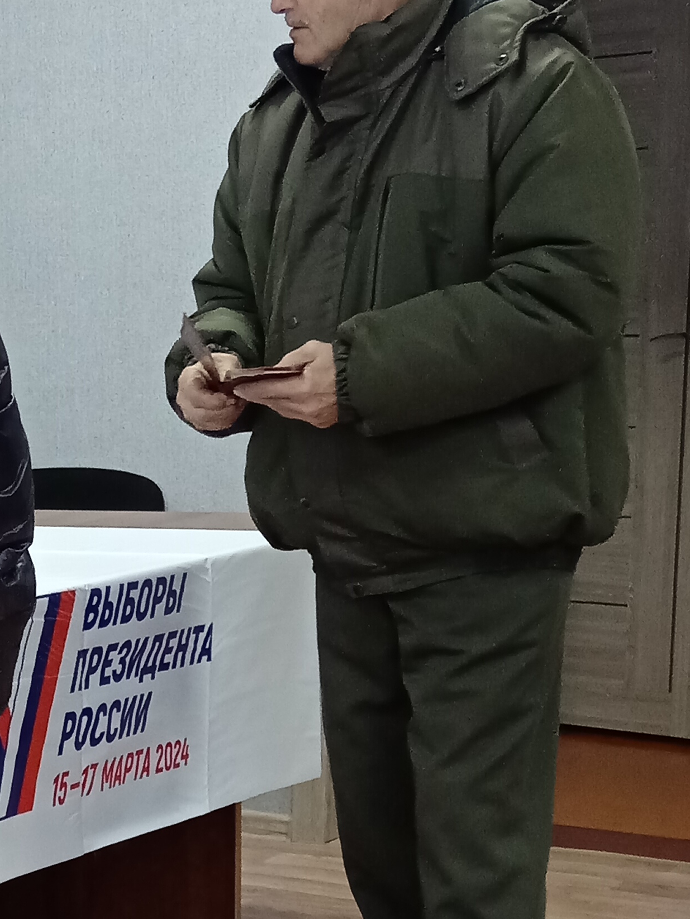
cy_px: 844
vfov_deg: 20.2
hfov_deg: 14.8
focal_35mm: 95
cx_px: -246
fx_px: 2524
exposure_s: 1/100
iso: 2057
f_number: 1.9
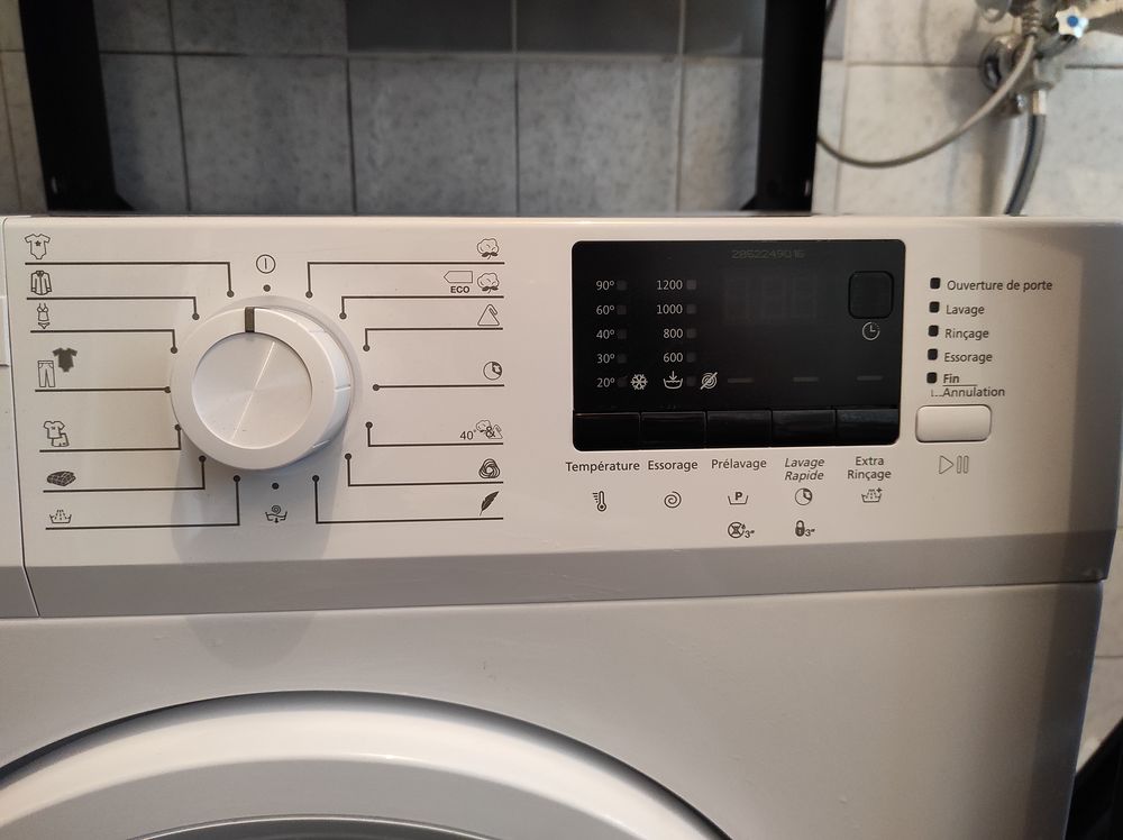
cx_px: 562
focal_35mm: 25
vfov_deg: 54.8
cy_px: 420
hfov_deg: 69.4
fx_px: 810
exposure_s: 1/33
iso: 1512
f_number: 1.89
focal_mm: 5.43
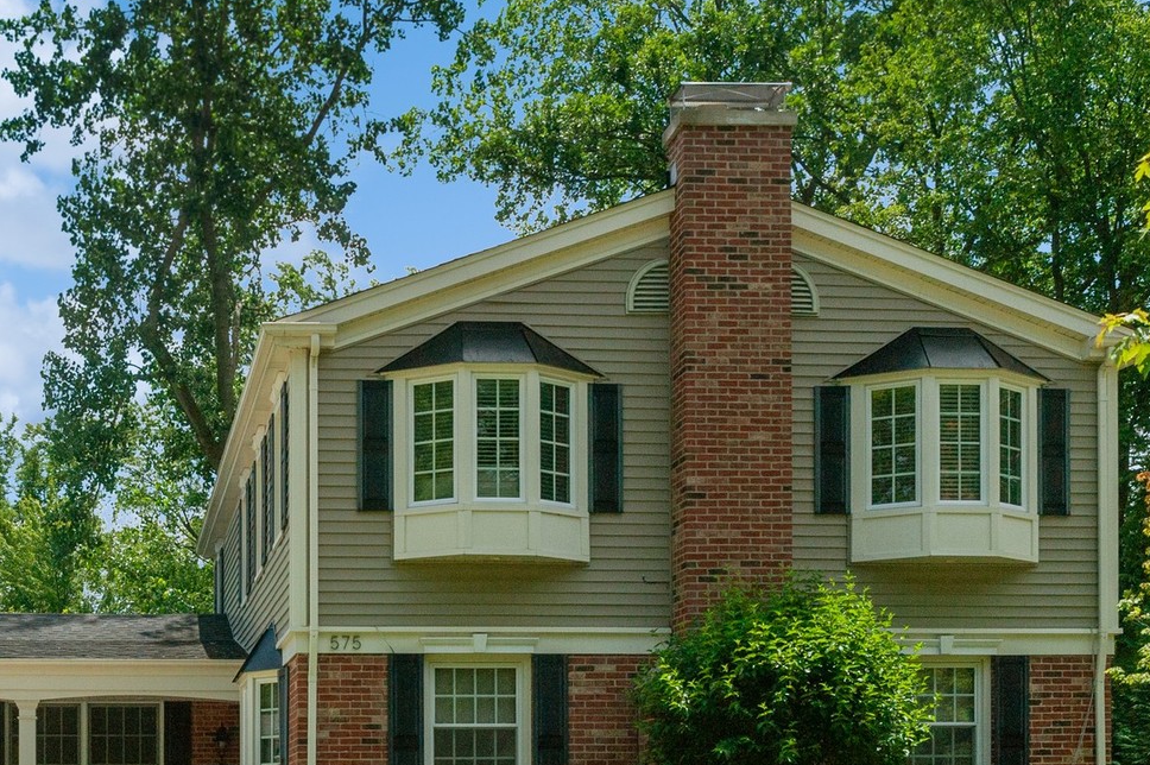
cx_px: 222
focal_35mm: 52
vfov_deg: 25.9
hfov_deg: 36.8
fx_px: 1660
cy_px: 455
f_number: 8
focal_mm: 31
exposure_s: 1/4000
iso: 200
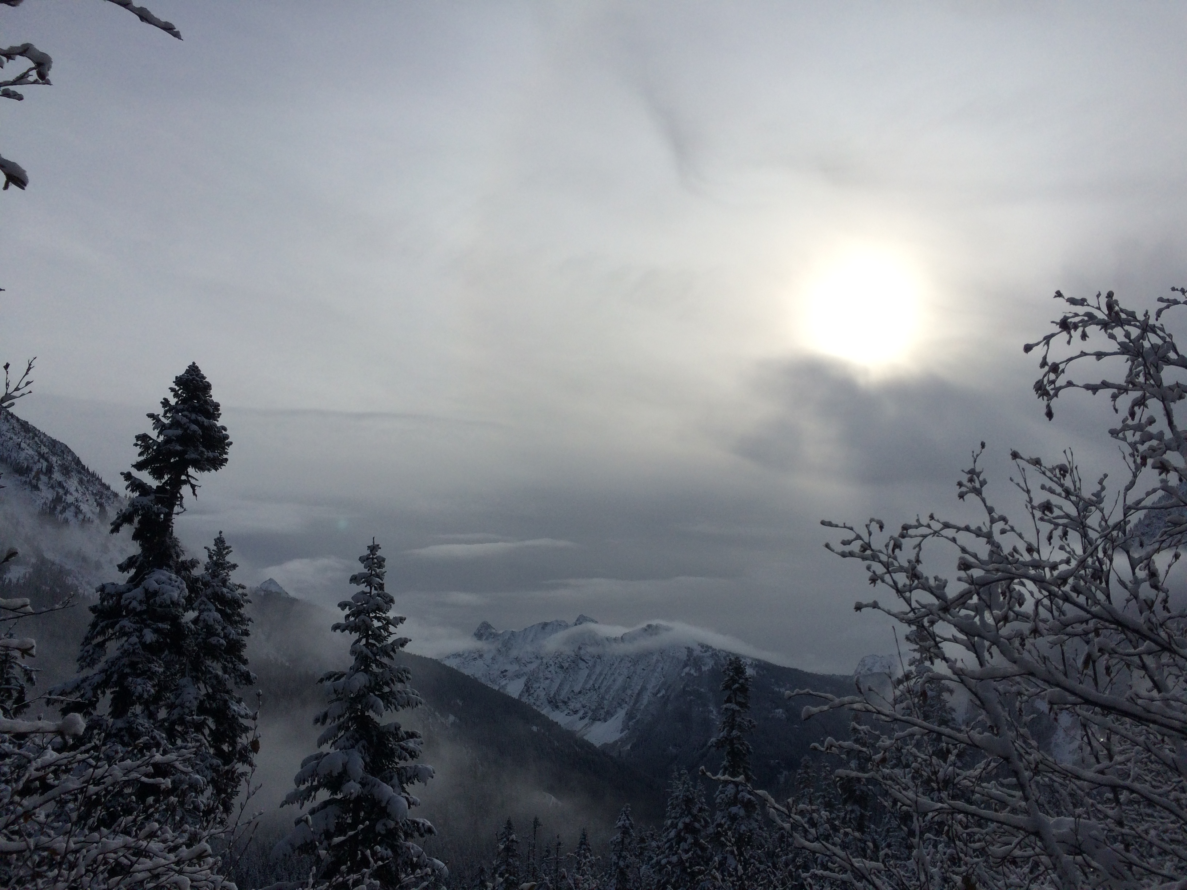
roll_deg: +1.2
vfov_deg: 48.2
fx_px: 994
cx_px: 594
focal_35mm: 29
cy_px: 445
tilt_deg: +14.7
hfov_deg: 61.7
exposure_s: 1/8264
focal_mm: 4.15
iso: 32
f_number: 2.2
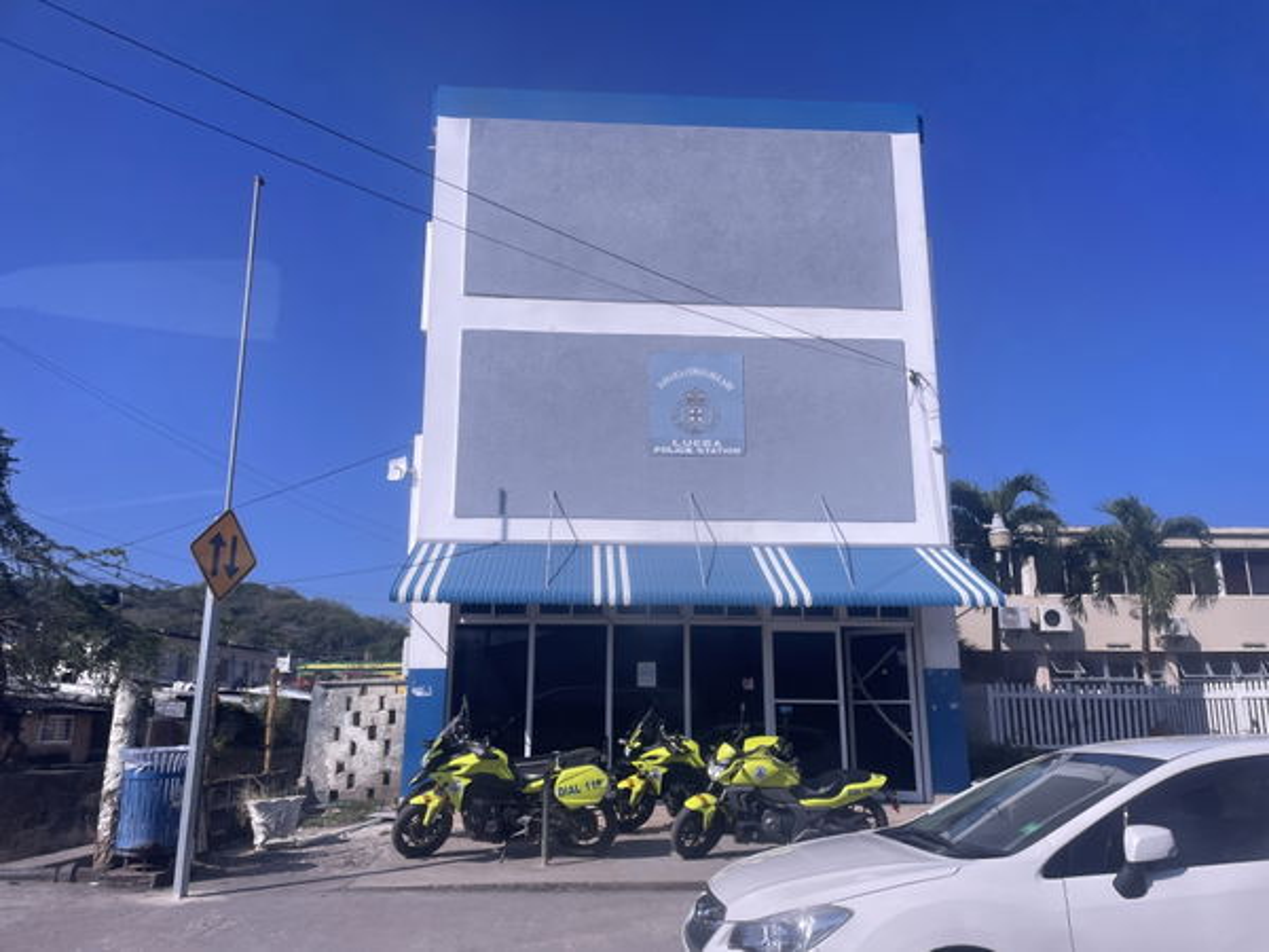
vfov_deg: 53.1
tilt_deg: +15.0
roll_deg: +0.1
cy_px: 476
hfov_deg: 67.3
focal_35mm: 26
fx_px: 953
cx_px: 634
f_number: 1.6
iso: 32
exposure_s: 1/1233
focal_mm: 4.2
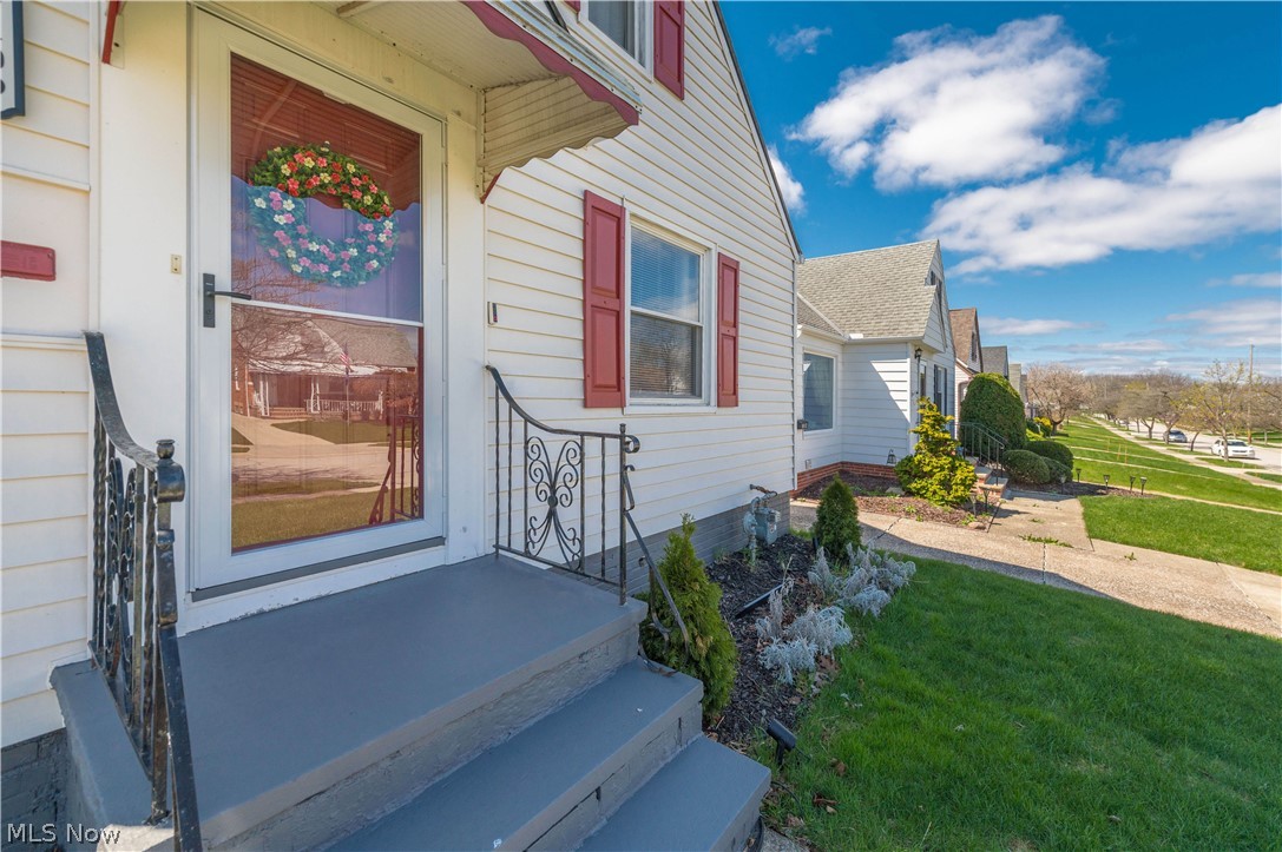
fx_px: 498
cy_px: 426
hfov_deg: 104.3
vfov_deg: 81.1
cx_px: 641
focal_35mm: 14
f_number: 9
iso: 200
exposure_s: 1/640
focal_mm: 14
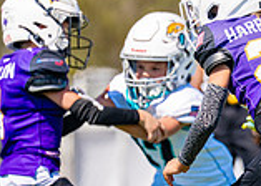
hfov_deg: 2.4
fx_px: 6172
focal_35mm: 833
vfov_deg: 1.7
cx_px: 372
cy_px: 131
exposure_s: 1/2000
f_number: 2.8
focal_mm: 200
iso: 100
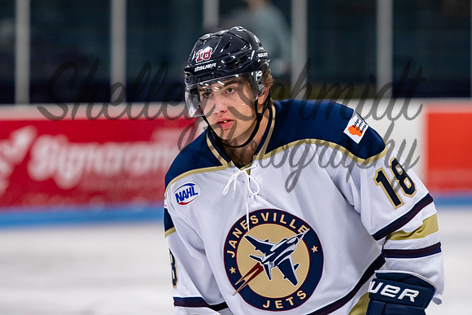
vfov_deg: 3.8
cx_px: 237
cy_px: 108
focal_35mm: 359
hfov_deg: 5.7
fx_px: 4704
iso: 1250
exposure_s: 1/640
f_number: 3.2
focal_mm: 175
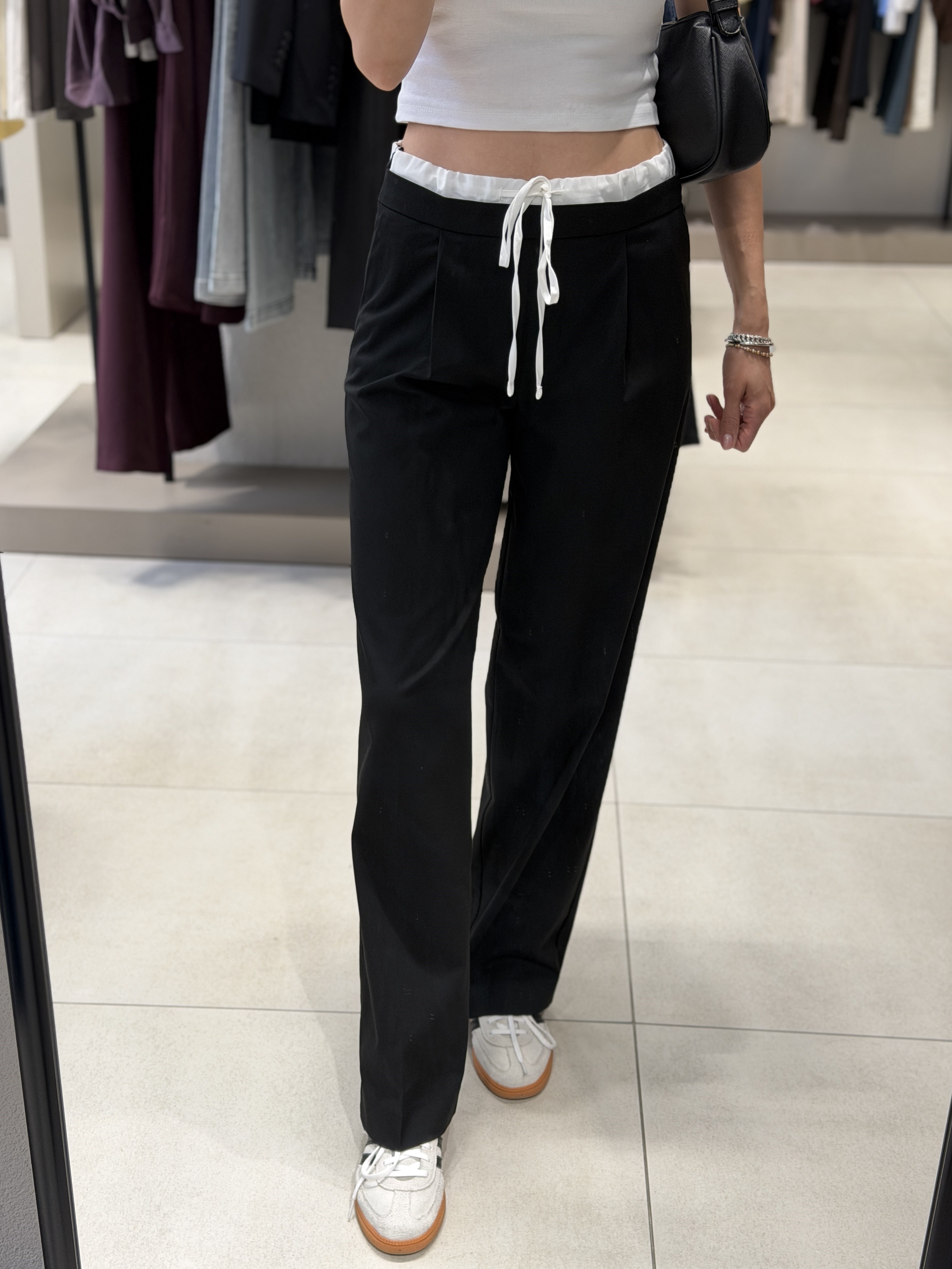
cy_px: 629
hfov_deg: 29.7
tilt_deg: -37.6
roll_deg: -0.9
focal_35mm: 49
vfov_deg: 38.9
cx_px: 473
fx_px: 1797
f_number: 1.78
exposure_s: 1/100
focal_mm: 6.76
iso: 50
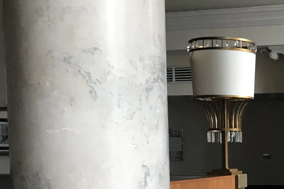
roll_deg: +0.5
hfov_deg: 23.4
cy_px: 189
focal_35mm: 79
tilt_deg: -3.5
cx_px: 345
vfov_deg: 16.9
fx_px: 623
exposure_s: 1/25
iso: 32
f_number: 1.8
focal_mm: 3.99
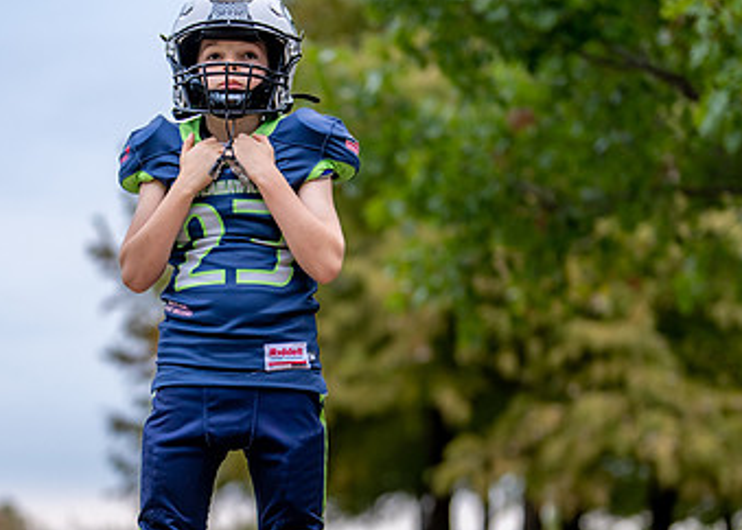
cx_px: 264
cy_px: 381
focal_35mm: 91
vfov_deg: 15.7
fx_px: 1917
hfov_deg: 21.8
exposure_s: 1/400
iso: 200
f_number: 1.2
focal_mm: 50
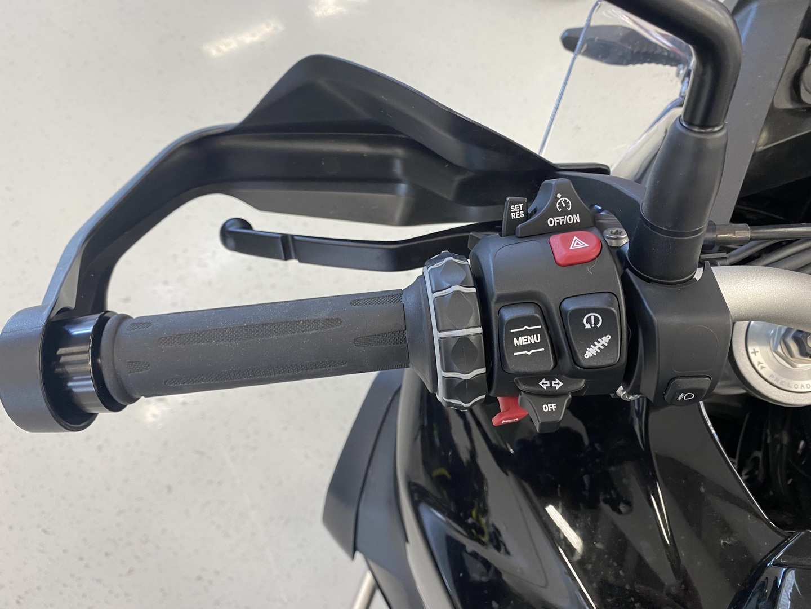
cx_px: 406
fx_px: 609
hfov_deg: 67.3
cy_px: 304
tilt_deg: -55.9
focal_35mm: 26
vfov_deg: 53.1
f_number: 1.8
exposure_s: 1/50
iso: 100
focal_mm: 4.25
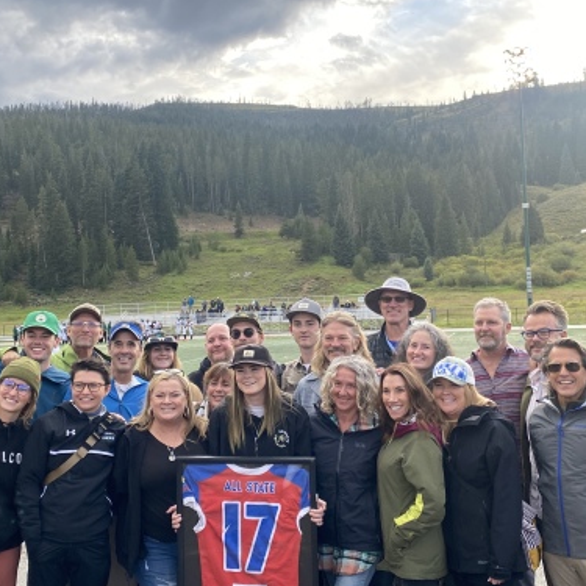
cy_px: 288
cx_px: 264
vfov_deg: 34.7
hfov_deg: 34.6
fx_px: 938
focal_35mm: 49
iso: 32
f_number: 1.8
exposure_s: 1/295
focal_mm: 4.25
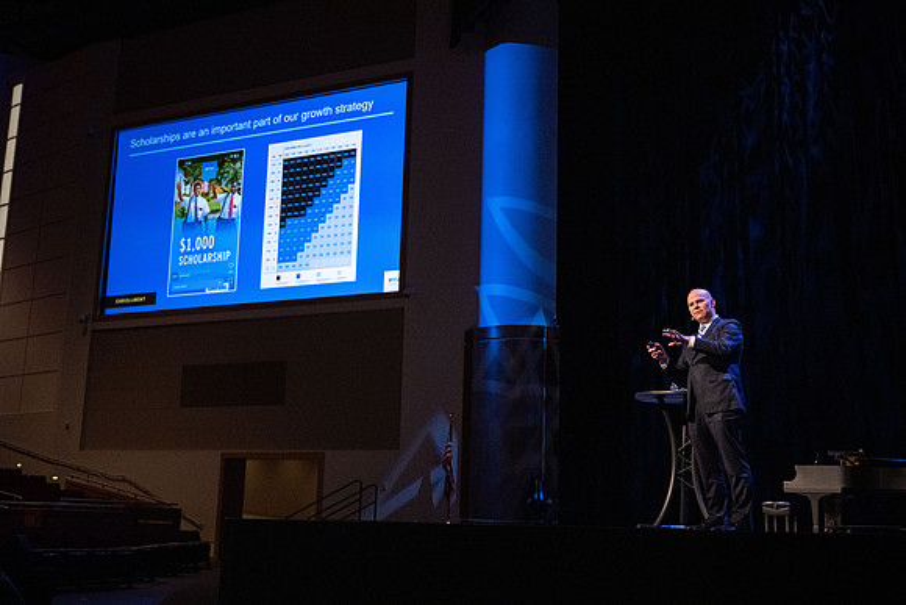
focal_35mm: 42
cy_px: 302
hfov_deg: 46.4
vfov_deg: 31.9
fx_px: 1057
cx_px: 453
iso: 4000
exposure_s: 1/250
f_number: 4
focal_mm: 42
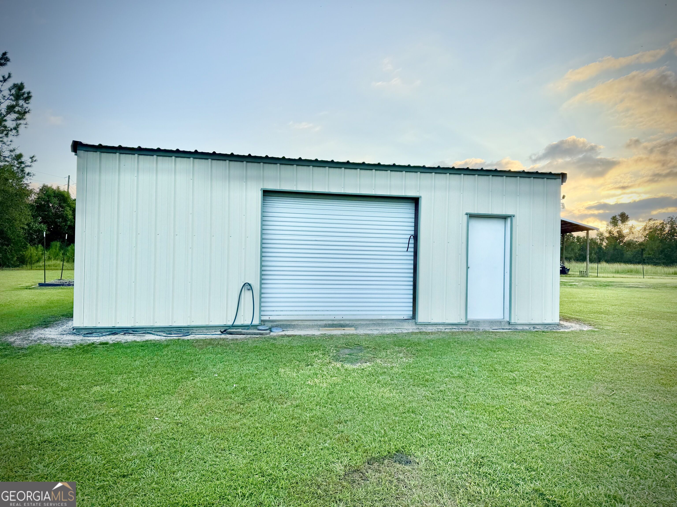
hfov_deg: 71.6
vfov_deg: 56.8
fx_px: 469
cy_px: 254
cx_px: 338
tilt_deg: -0.1
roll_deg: -2.9
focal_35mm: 24
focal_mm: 6.76
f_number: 1.78
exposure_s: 1/2232
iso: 80
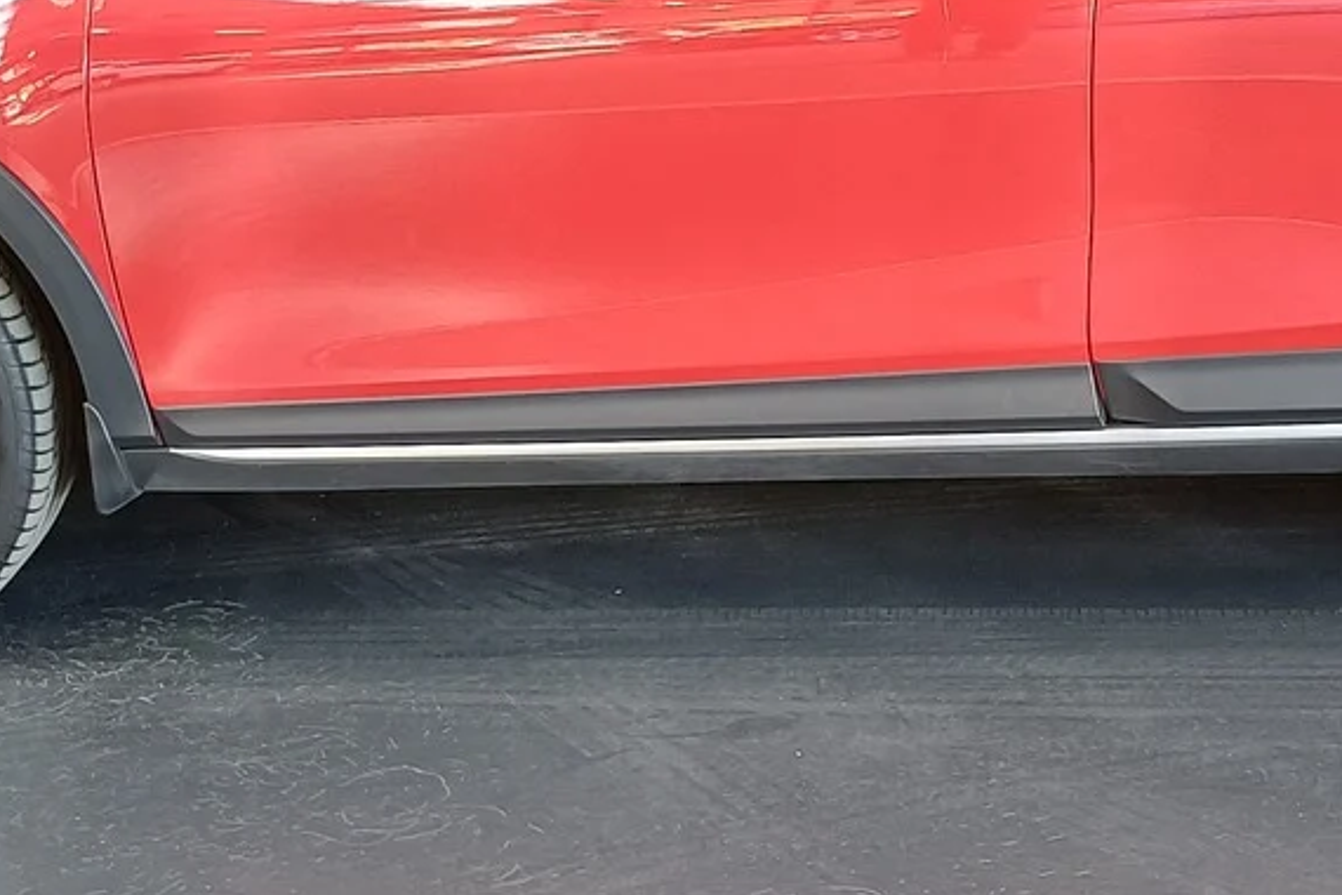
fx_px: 2721
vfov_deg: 18.2
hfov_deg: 27.2
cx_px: 1043
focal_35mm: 73
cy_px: -7
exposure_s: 1/50
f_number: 1.8
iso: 200
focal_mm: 4.65
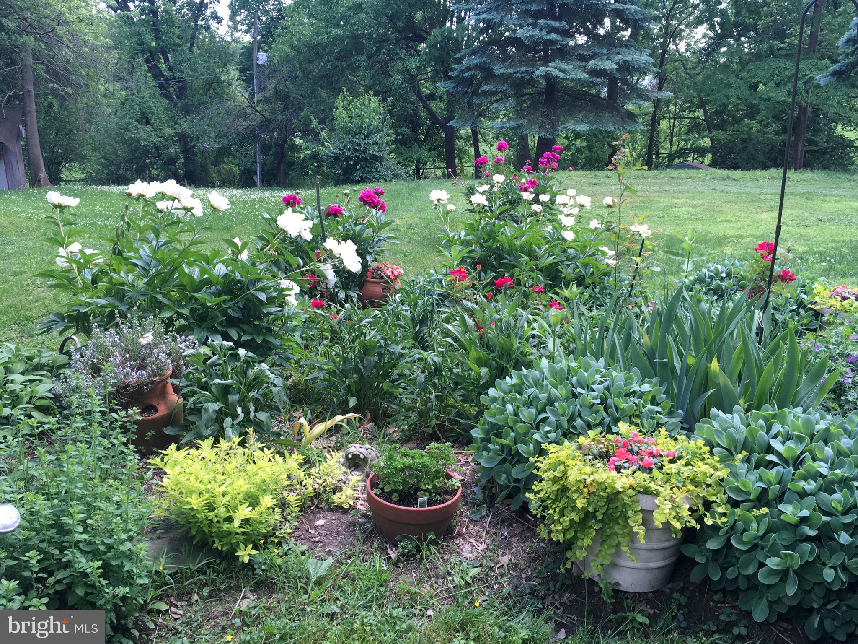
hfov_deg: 61.7
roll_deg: -2.9
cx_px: 429
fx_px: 719
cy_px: 322
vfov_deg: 48.2
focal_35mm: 29
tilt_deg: -20.0
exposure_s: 1/120
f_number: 2.2
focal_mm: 4.15
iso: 32
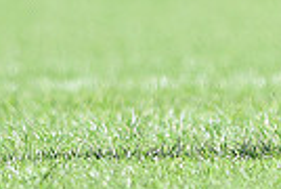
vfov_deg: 1.1
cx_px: 312
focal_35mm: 1294
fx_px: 10123
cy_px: -215
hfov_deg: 1.6
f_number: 2.8
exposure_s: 1/1600
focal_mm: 300
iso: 200
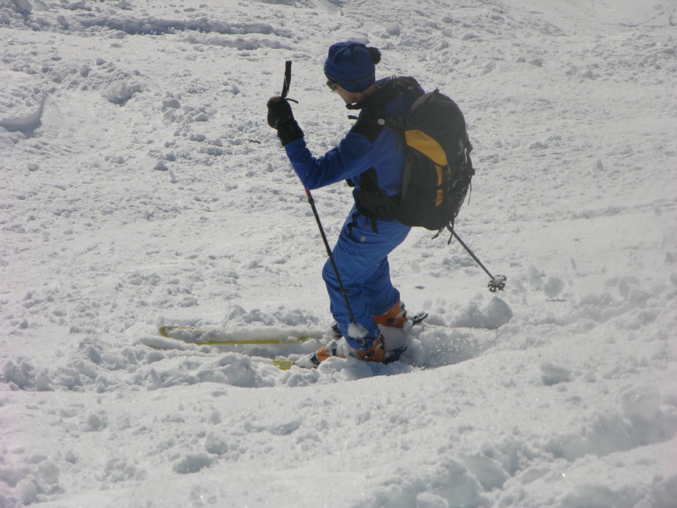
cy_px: 254
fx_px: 5476
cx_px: 338
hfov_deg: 7.1
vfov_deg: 5.3
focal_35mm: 280
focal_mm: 71.2
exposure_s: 1/500
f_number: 6.6
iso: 50
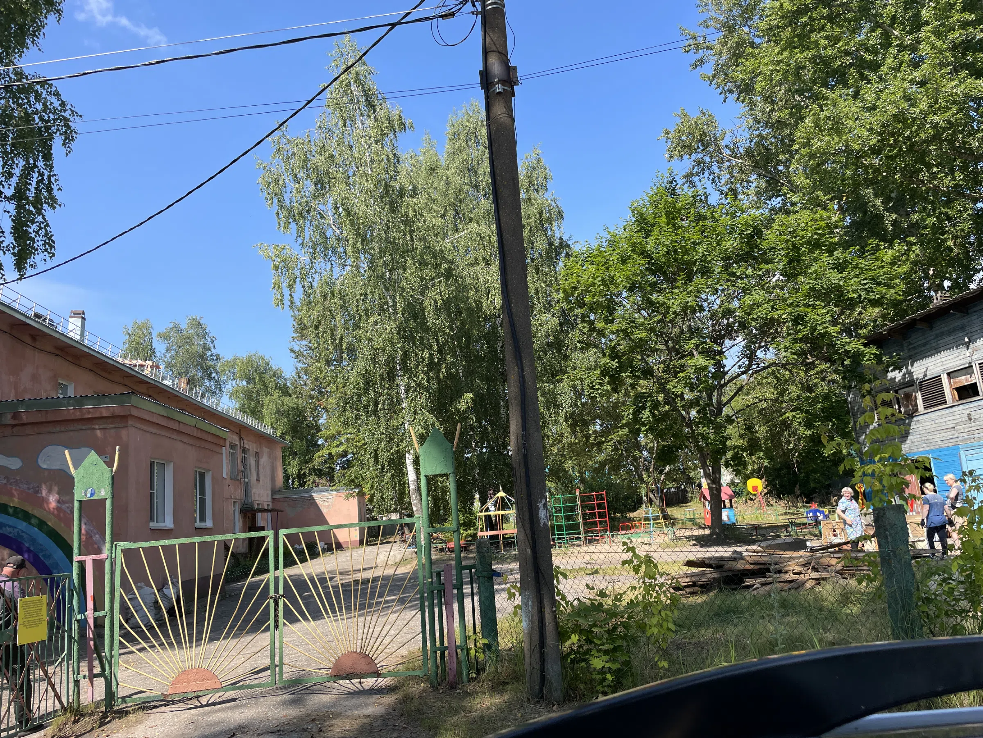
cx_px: 492
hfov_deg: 67.3
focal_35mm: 26
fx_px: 738
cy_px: 369
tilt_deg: +10.4
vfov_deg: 53.1
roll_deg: +5.6
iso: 32
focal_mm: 4.2
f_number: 1.6
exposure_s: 1/1595
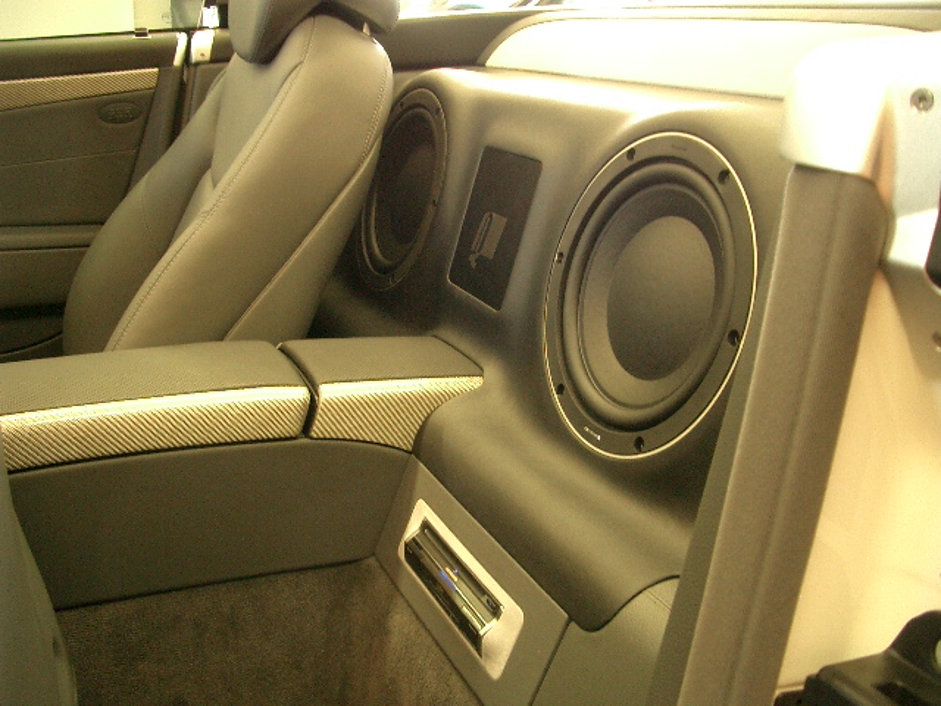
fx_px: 951
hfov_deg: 52.6
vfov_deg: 40.7
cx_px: 470
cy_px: 353
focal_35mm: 35
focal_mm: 5.8
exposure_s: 1/20
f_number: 2.6
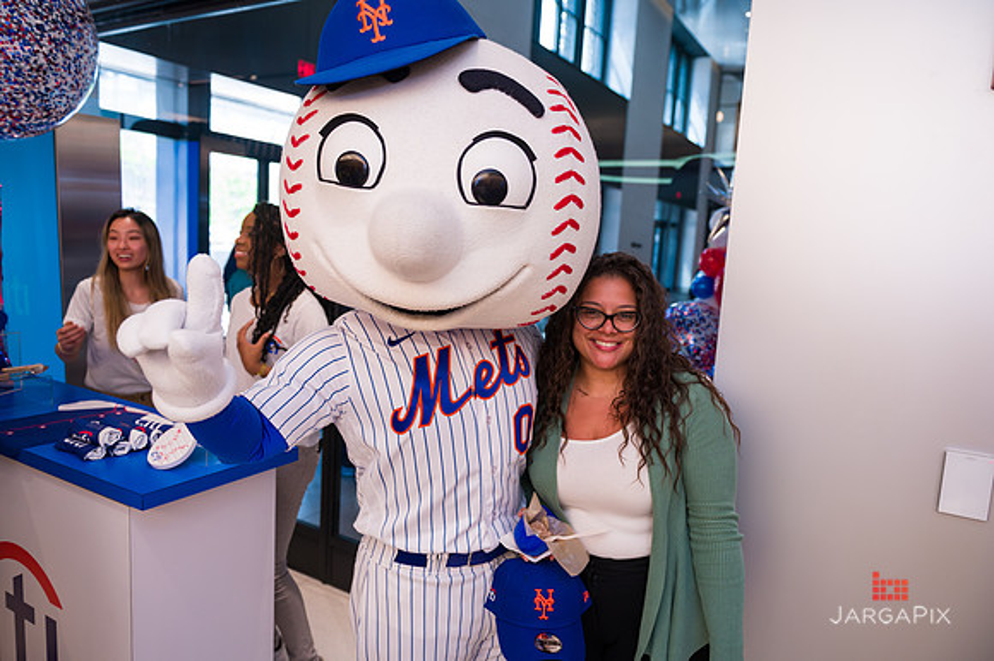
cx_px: 497
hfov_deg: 73.8
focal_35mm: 24
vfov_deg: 53.1
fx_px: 662
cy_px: 330
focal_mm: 24
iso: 400
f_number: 4
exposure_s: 1/160
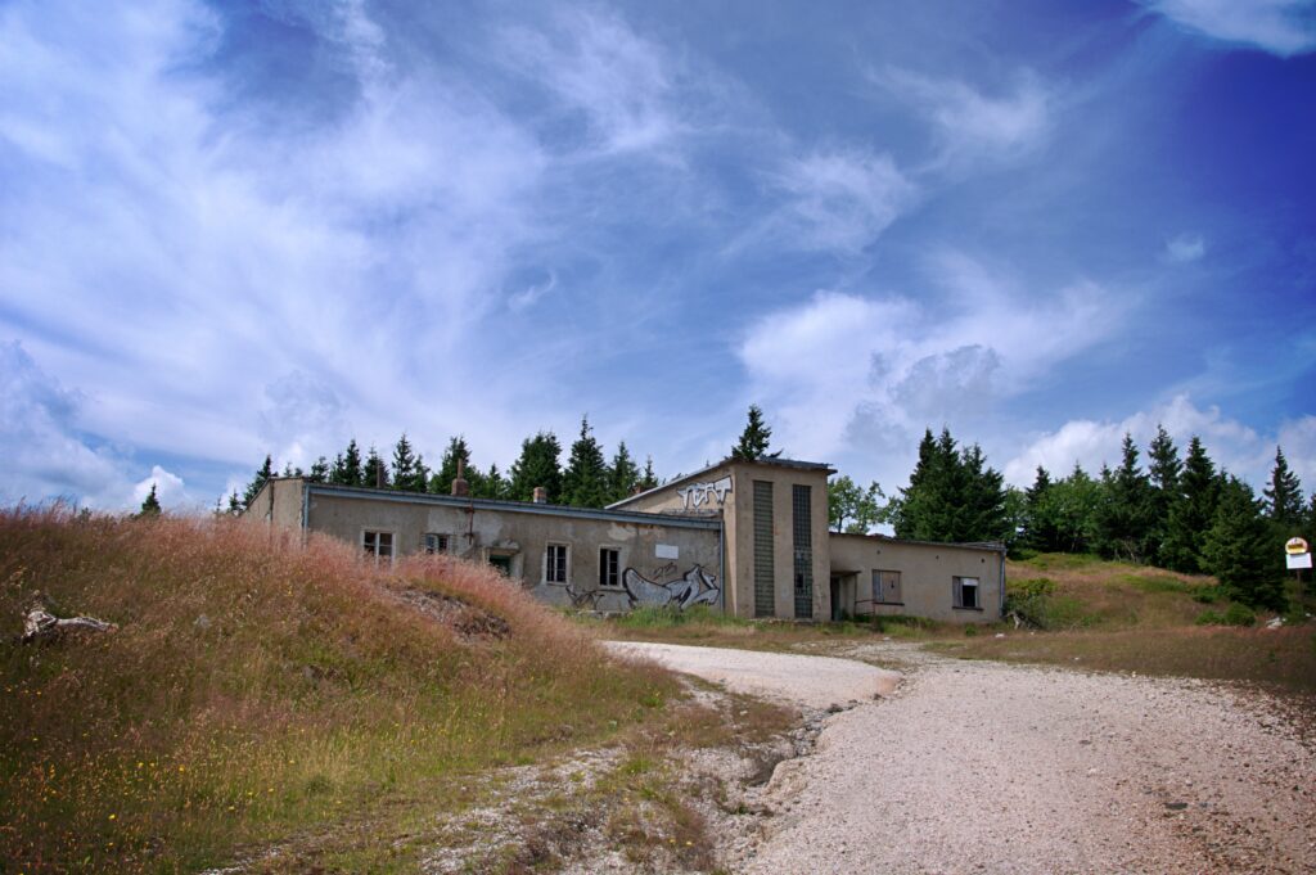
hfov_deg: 53.2
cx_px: 658
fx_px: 1315
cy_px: 438
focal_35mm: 36
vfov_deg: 36.8
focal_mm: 24
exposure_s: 1/500
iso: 200
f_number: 8
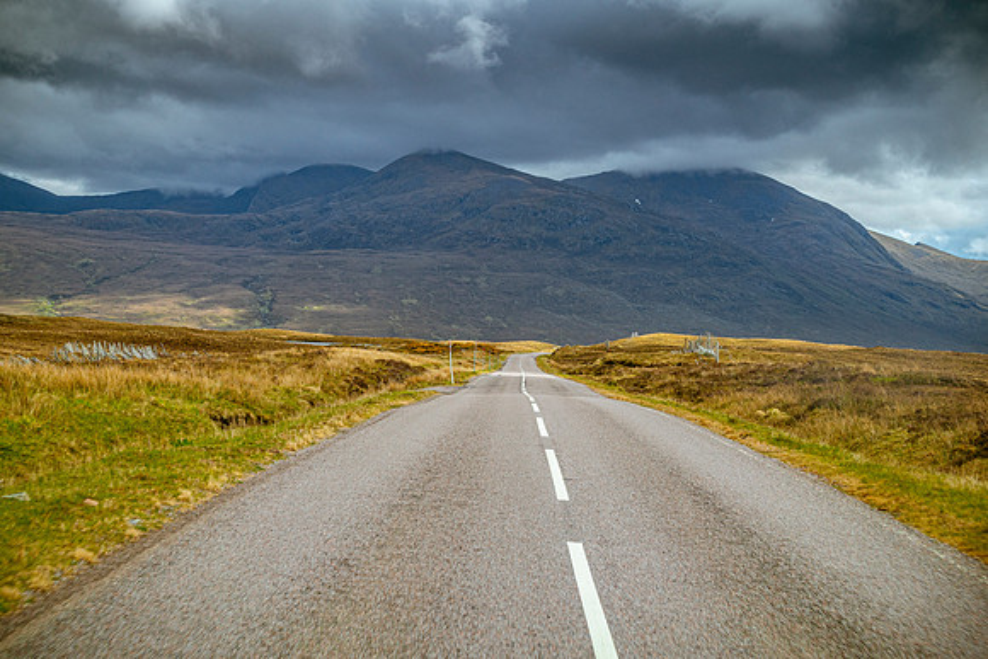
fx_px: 1729
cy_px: 330
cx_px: 494
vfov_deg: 21.6
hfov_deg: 31.9
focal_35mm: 63
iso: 125
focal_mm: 23.14
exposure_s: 1/200
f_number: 7.1
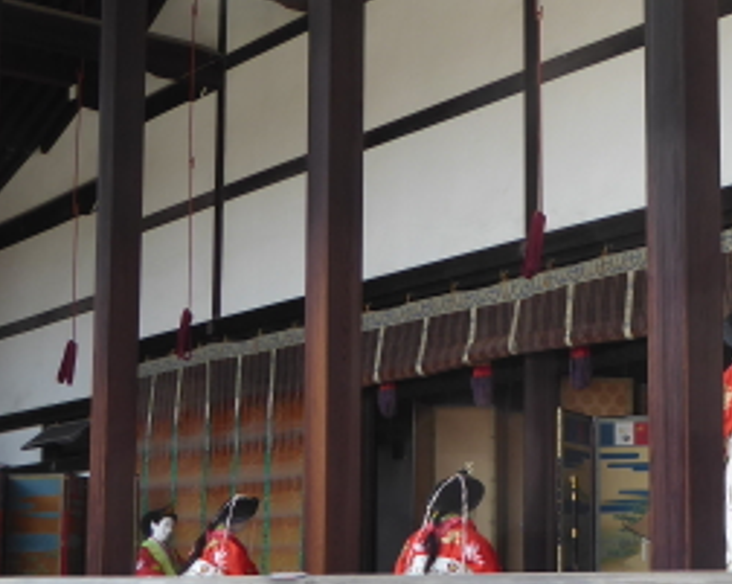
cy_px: 384
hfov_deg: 25.8
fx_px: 1558
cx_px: 625
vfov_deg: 21.2
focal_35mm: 72
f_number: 3.5
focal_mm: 5
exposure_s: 1/100
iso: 80
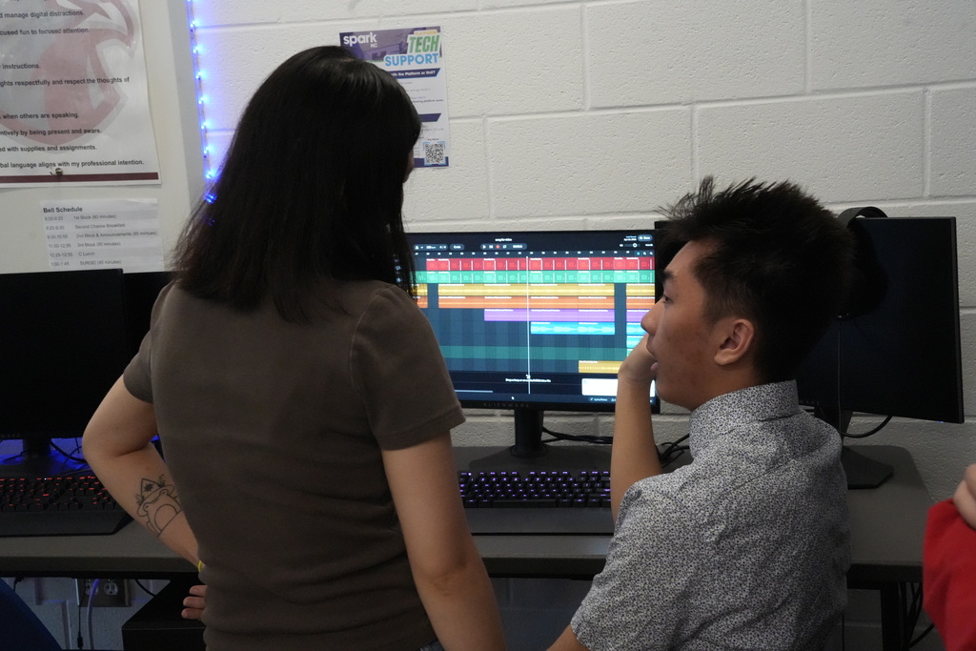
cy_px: 326
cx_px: 488
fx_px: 1247
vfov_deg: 29.3
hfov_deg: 42.7
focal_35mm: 46
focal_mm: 46
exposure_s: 1/40
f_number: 10
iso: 12800
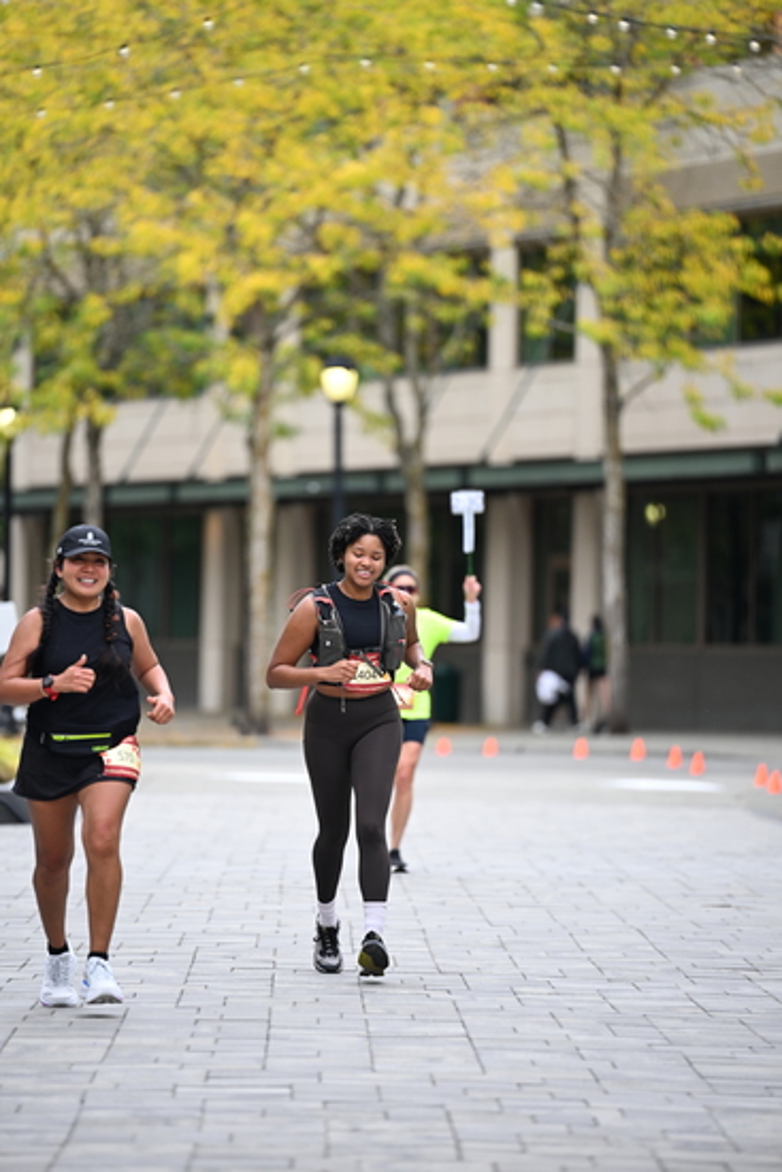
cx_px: 391
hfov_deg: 6.9
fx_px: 6512
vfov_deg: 10.3
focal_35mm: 200
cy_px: 586
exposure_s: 1/1600
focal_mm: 200
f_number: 2.8
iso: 640
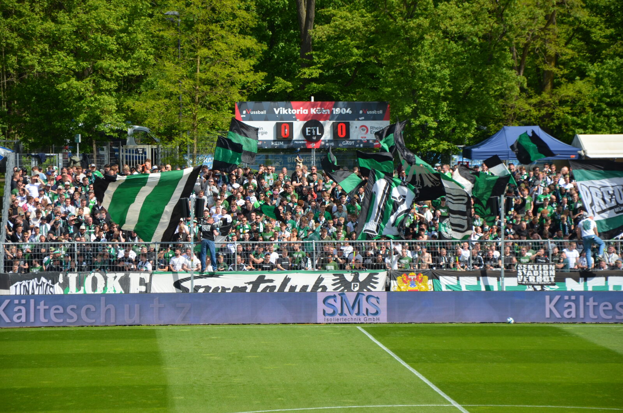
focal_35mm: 158
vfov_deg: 8.7
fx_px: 2720
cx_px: 312
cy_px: 206
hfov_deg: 13.1
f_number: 6.3
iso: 200
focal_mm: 105
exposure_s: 1/640
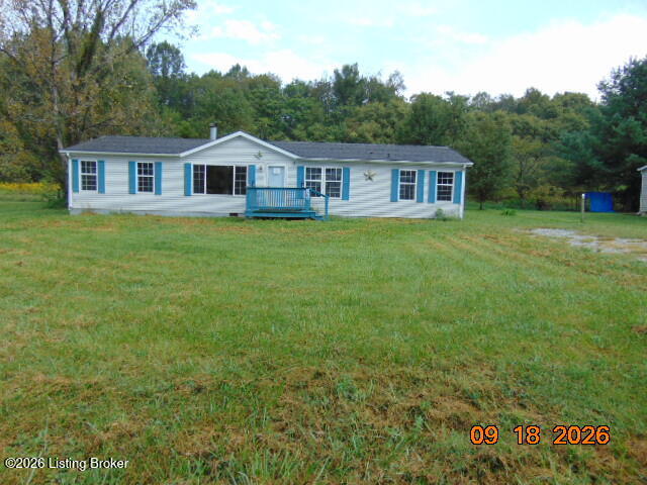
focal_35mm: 25
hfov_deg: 69.4
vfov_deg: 54.9
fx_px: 467
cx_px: 324
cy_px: 242
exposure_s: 1/500
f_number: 3
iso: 80
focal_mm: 4.5
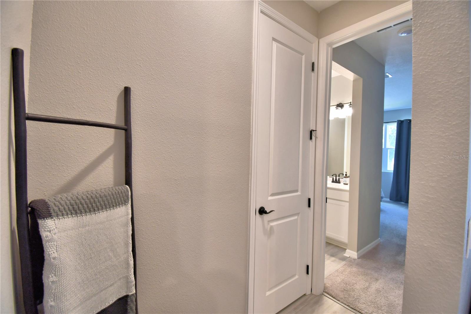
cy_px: 157
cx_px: 236
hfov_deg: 100.4
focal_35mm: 15
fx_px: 196
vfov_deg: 77.3
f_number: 4.5
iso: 400
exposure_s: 1/40
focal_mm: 10
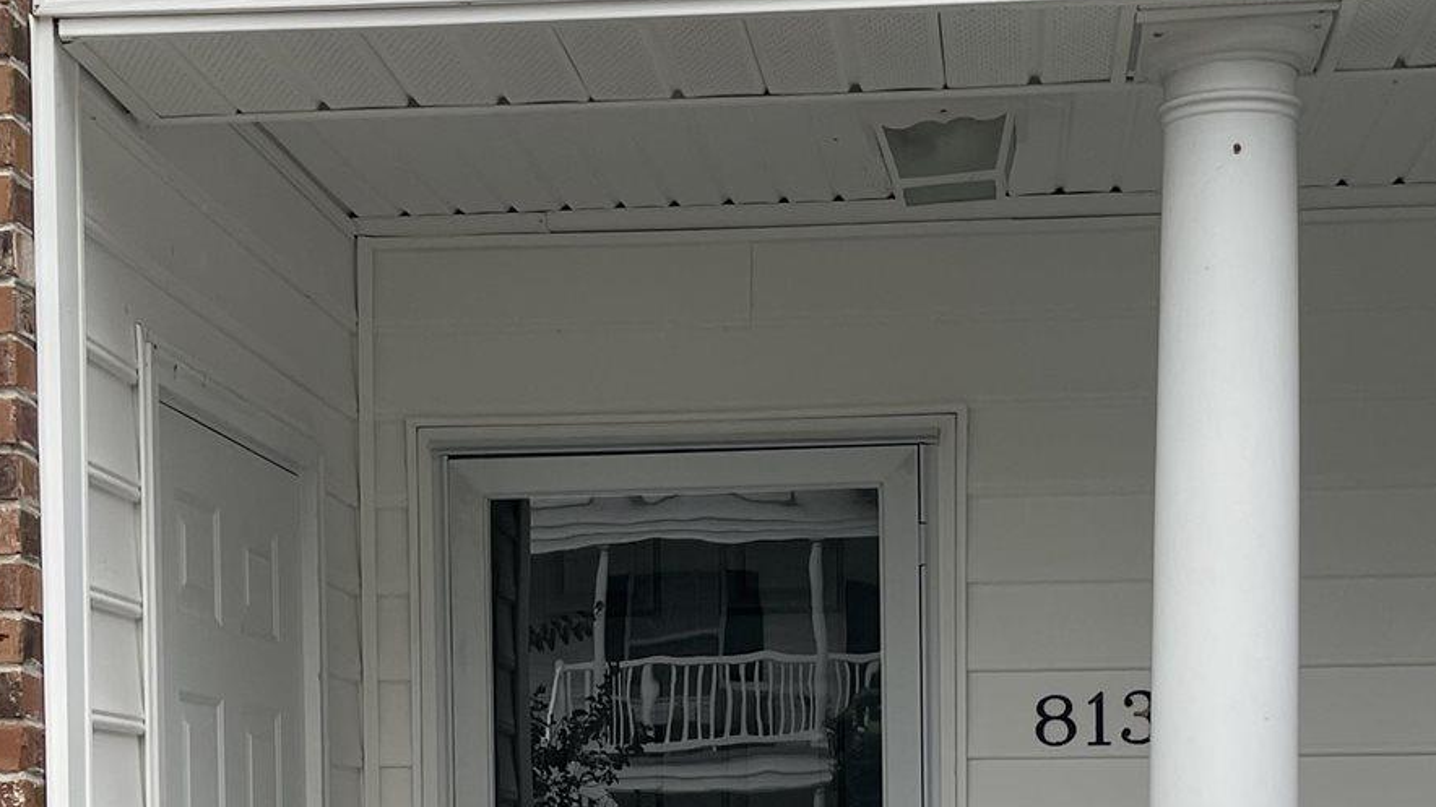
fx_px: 2703
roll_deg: +0.6
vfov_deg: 16.5
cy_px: 888
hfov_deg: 29.7
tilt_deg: +0.8
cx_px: 759
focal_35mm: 71
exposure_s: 1/478
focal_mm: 5.1
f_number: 1.6
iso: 32
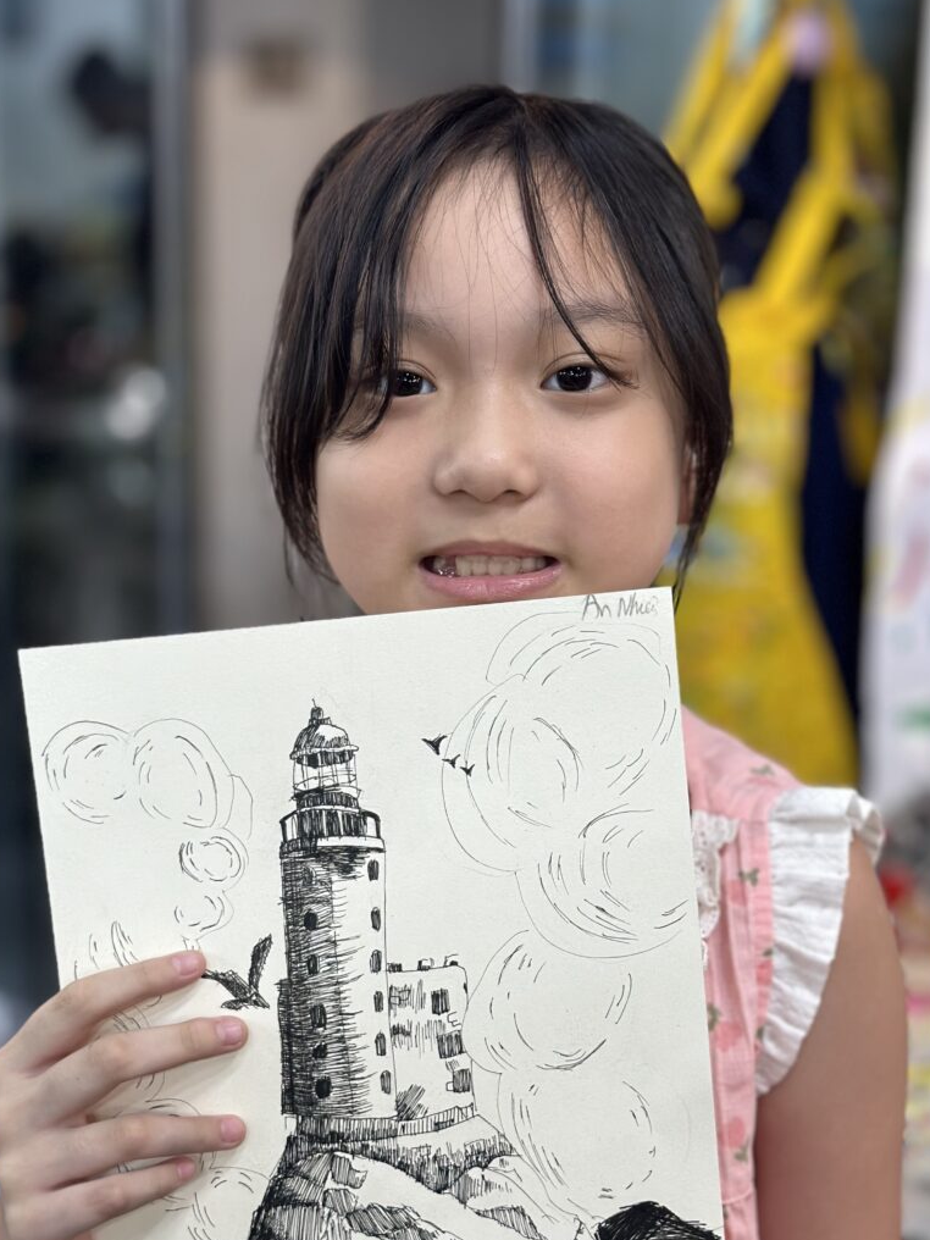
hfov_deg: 23.3
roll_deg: -2.7
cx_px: 480
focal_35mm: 63
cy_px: 763
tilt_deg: -15.4
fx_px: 2257
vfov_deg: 30.6
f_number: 1.78
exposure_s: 1/100
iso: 160
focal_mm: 6.86
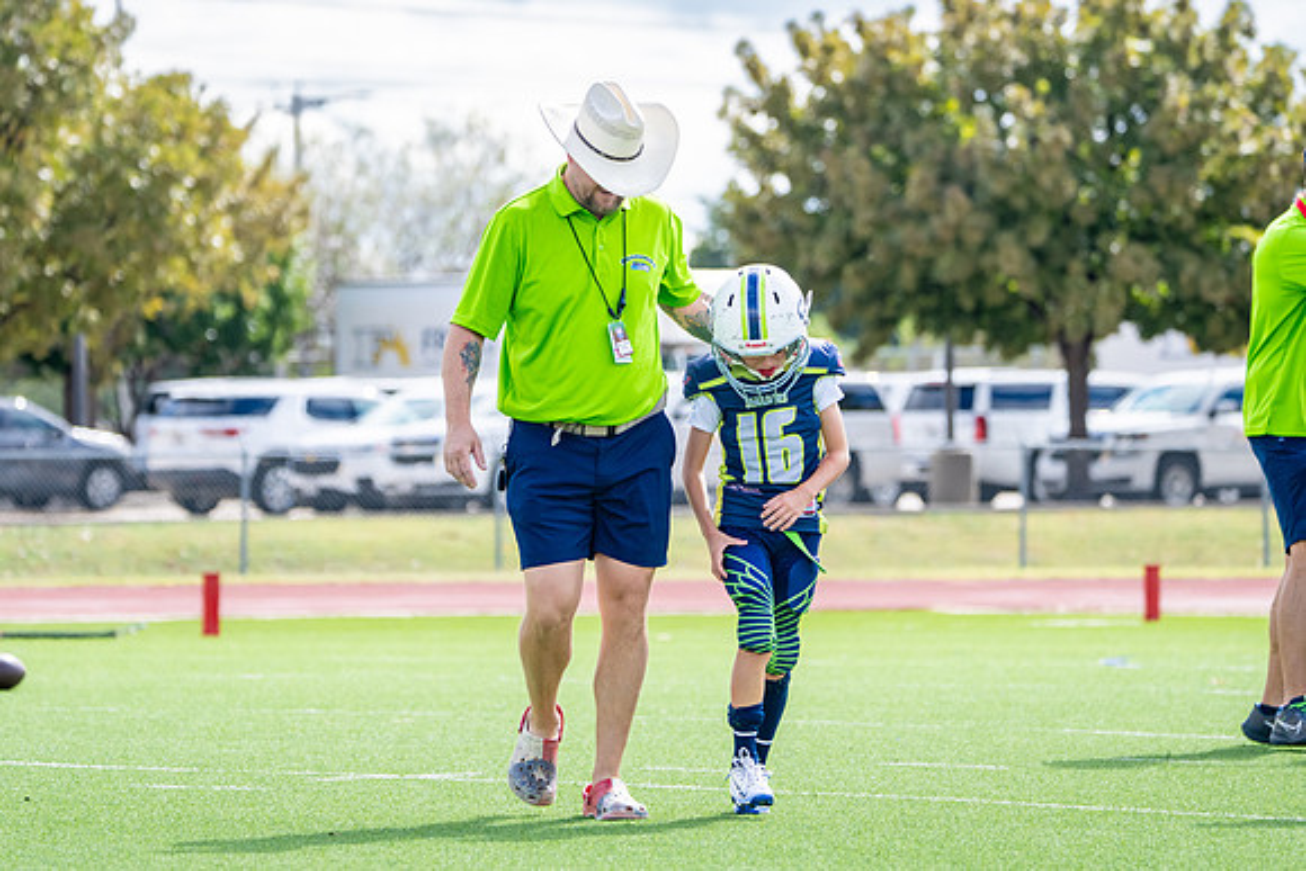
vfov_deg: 5.6
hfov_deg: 8.4
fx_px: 8943
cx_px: 636
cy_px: 426
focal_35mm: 246
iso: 640
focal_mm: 206
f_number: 5.6
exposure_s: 1/2500
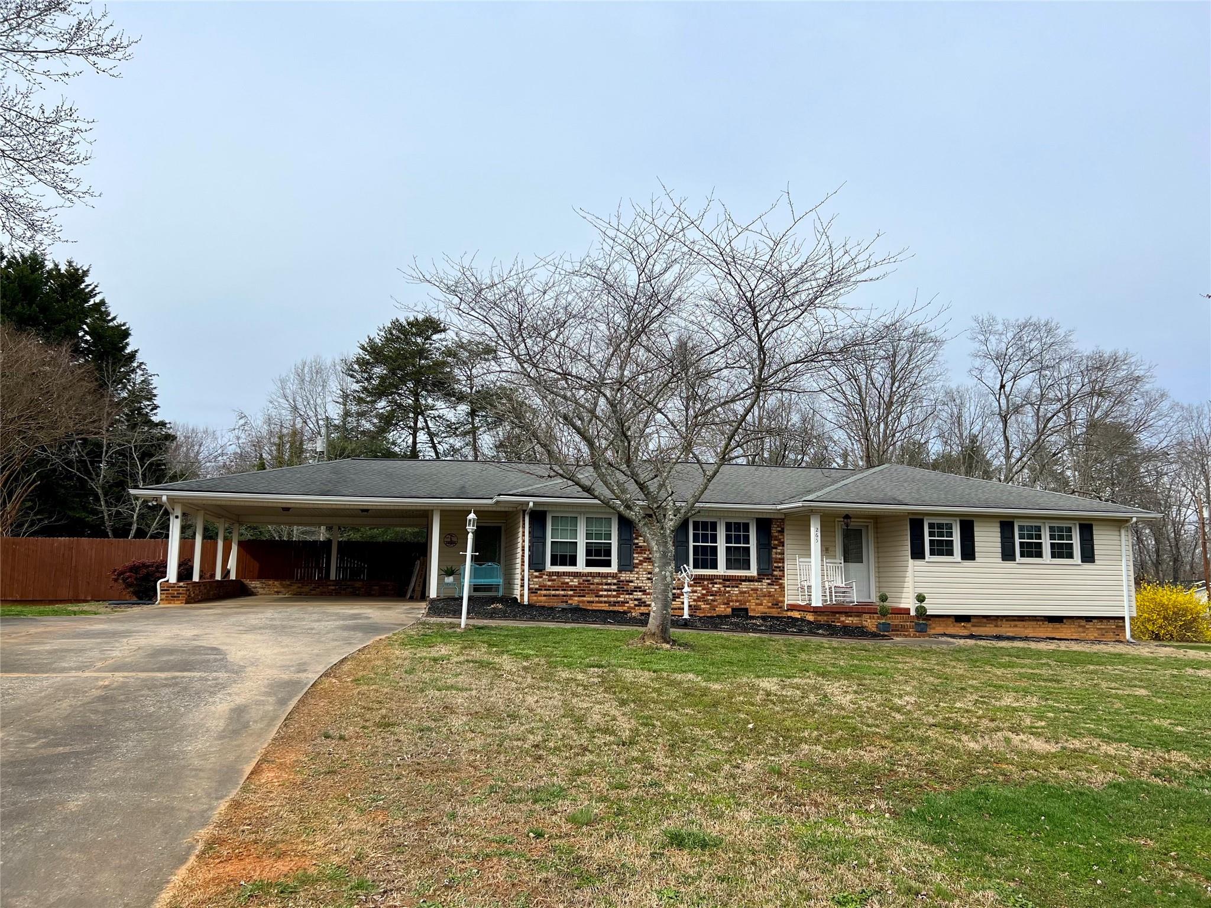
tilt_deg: +8.0
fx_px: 910
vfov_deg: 53.1
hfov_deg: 67.3
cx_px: 606
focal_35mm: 26
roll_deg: -0.3
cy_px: 454
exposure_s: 1/5319
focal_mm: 5.7
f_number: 1.5
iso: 50
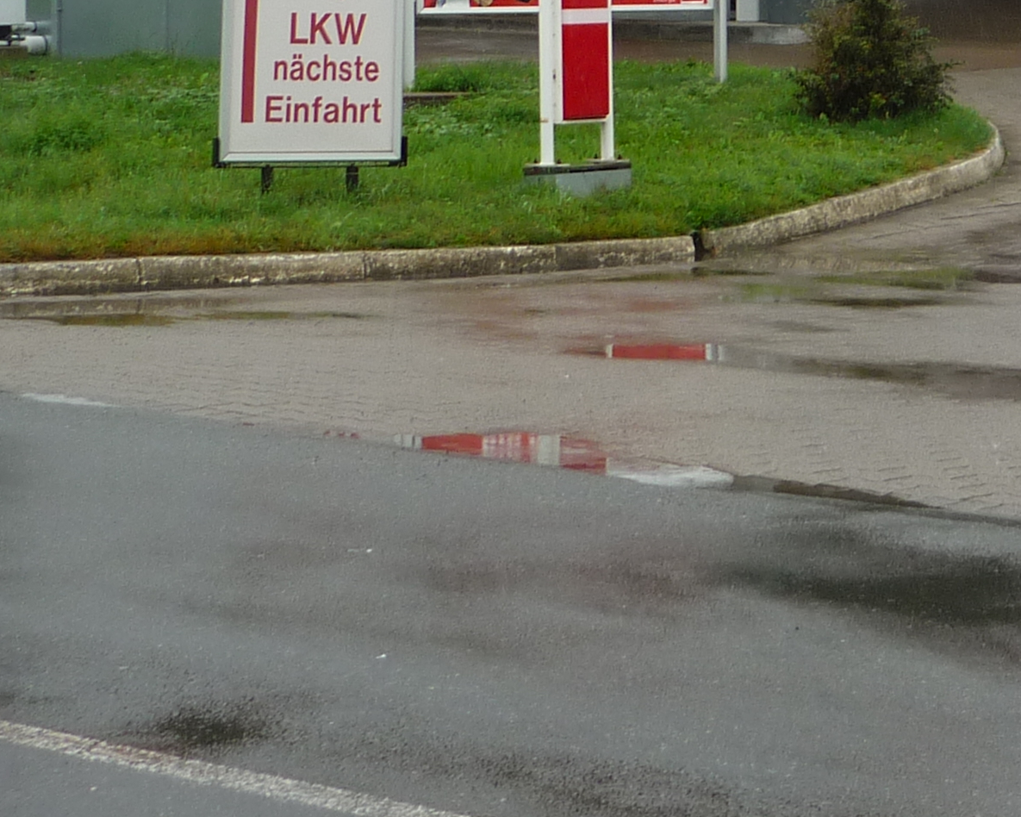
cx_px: 1038
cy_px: -127
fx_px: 3656
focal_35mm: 121
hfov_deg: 15.6
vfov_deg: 12.5
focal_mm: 7.4
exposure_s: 1/250
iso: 80
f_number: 3.1
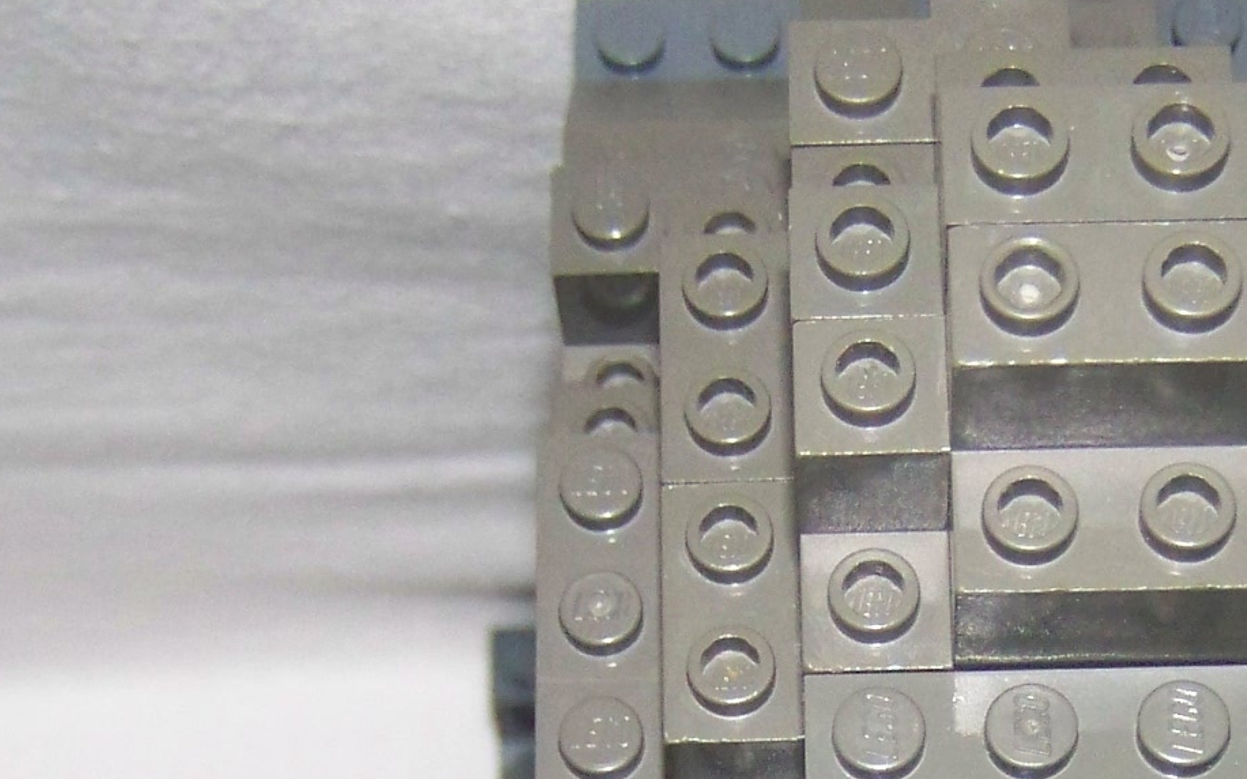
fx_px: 3873
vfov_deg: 11.0
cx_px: 832
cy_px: 1245
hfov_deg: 18.2
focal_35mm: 114
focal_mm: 6.3
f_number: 2.8
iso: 200
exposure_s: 1/30
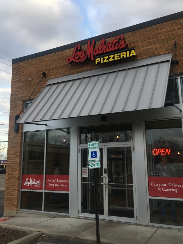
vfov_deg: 56.8
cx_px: 94
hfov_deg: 44.2
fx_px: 225
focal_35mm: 32
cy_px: 120
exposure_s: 1/199
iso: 25
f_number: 2.2
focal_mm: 4.15
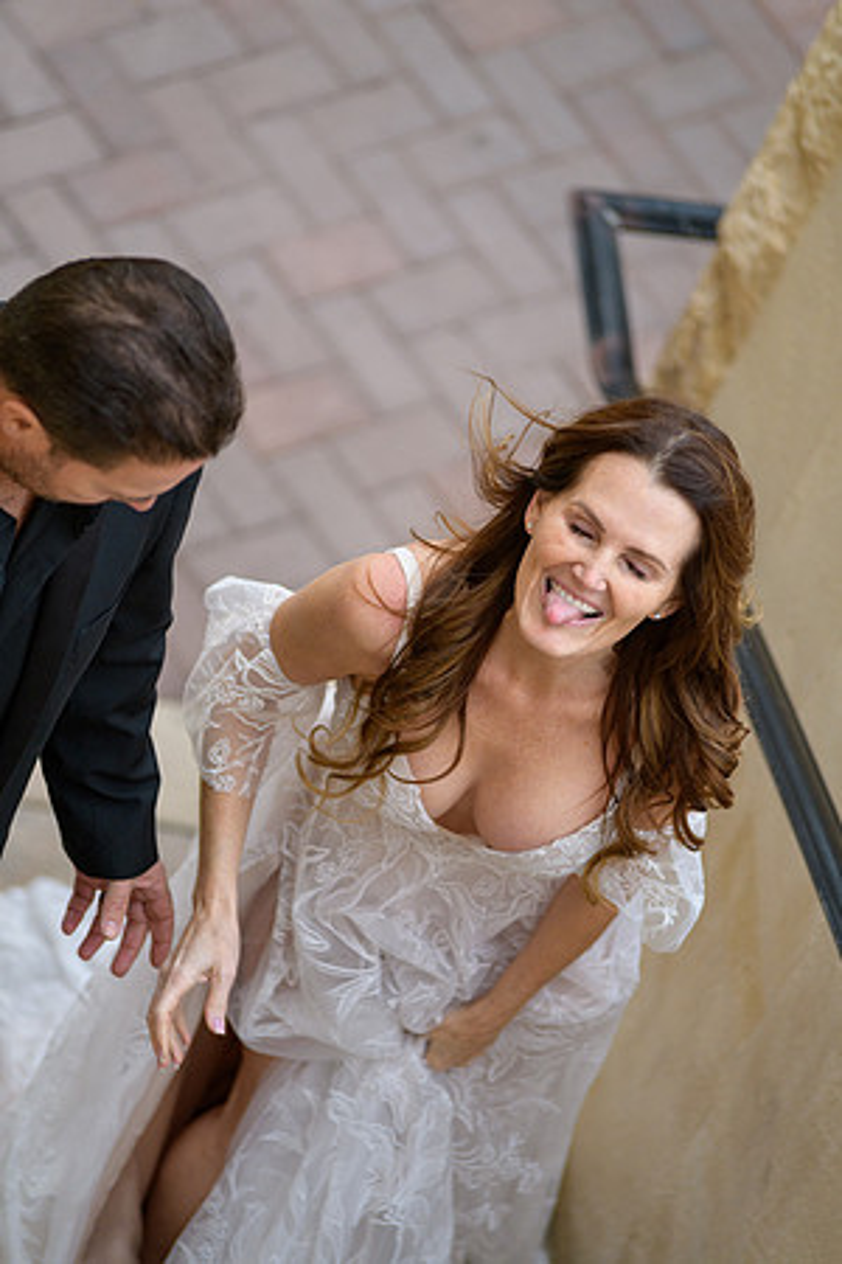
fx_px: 7016
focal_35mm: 200
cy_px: 632
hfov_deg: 6.9
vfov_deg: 10.3
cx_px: 421
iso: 400
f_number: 2.8
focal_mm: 200
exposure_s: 1/2000
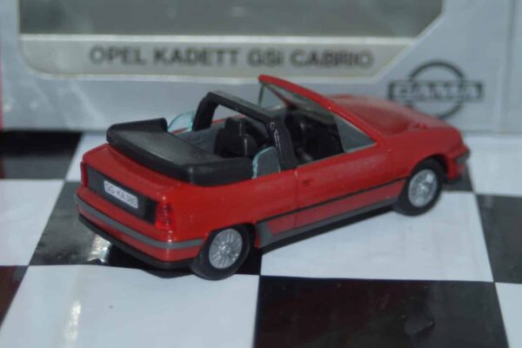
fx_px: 1740
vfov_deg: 11.4
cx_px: 261
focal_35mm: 120
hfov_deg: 17.1
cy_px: 174
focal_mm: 80
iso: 200
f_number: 5.6
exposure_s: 1/60
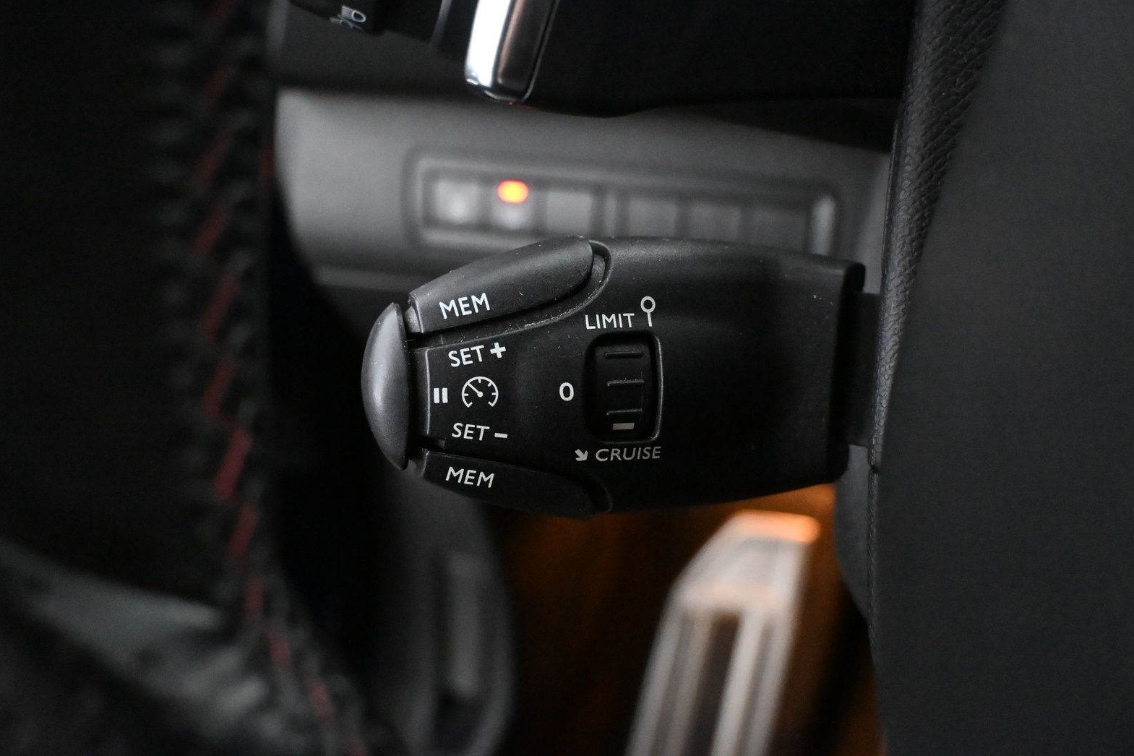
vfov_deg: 40.5
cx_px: 576
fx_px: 1024
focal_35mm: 33
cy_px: 382
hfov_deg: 57.9
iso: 12800
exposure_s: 1/80
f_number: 4
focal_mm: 21
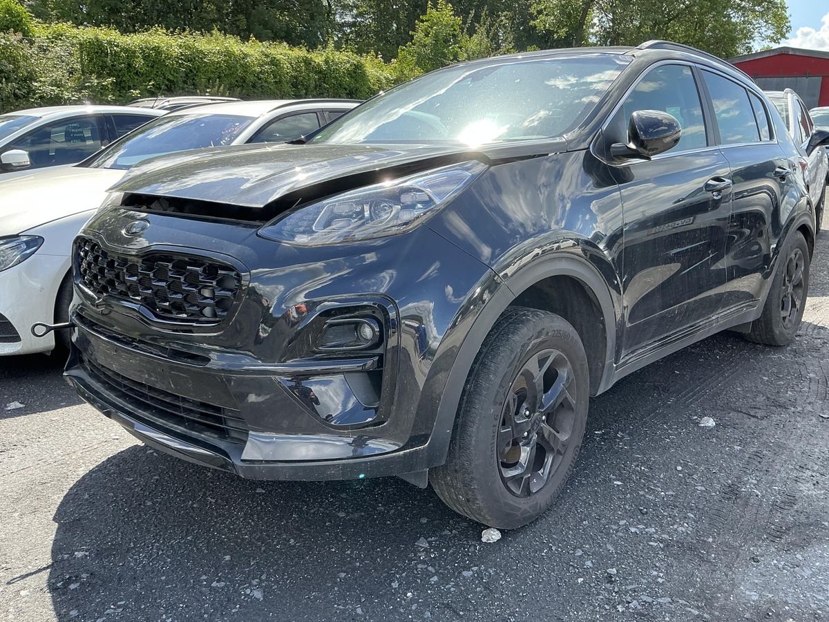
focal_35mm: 28
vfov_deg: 49.7
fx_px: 671
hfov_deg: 63.4
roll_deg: +1.2
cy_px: 311
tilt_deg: -14.1
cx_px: 414
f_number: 1.8
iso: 25
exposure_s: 1/478
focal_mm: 3
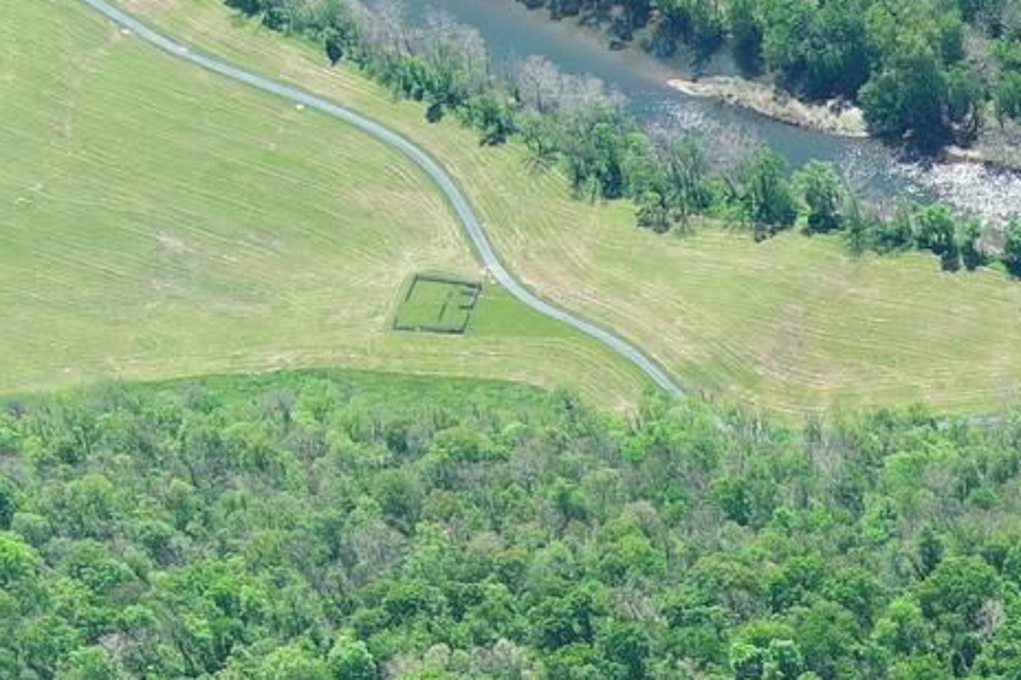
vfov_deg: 10.0
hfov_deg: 14.4
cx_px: 1758
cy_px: 1328
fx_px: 3629
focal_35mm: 128
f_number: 2.8
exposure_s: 1/442
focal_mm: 10.57
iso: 100
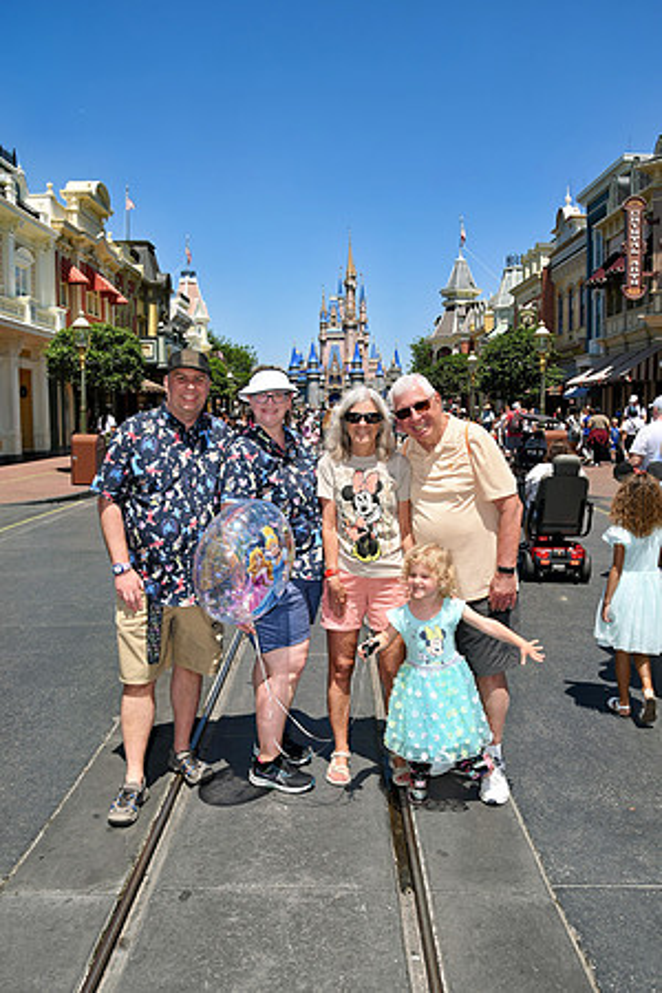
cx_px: 331
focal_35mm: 27
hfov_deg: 47.9
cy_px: 496
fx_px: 745
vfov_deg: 67.4
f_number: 10
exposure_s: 1/250
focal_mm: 18
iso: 100
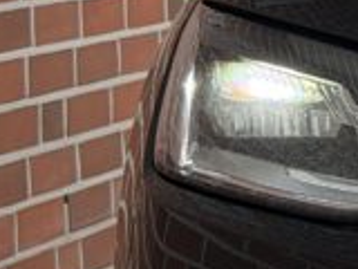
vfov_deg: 4.8
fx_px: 3175
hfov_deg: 5.9
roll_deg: -0.1
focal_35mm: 307
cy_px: 152
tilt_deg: -6.0
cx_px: 1128
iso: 64
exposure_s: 1/1838
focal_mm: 6.76
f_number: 1.78
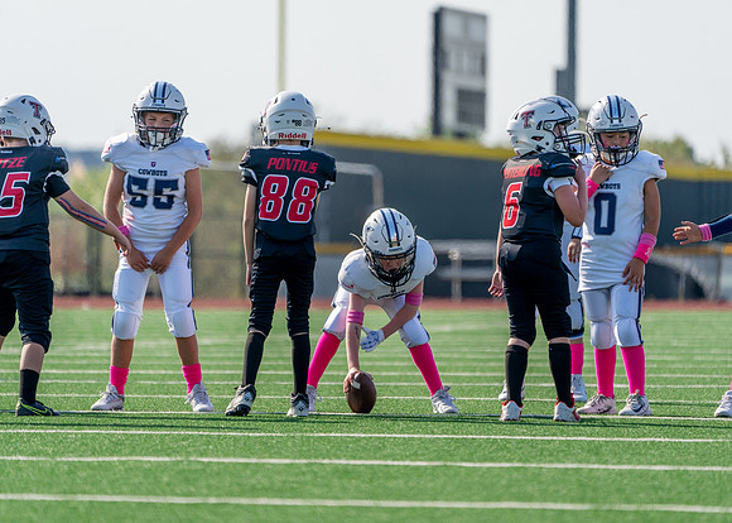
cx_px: 366
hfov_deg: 4.8
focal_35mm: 419
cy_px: 262
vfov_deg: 3.4
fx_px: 8712
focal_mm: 400
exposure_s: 1/1250
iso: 250
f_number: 5.6
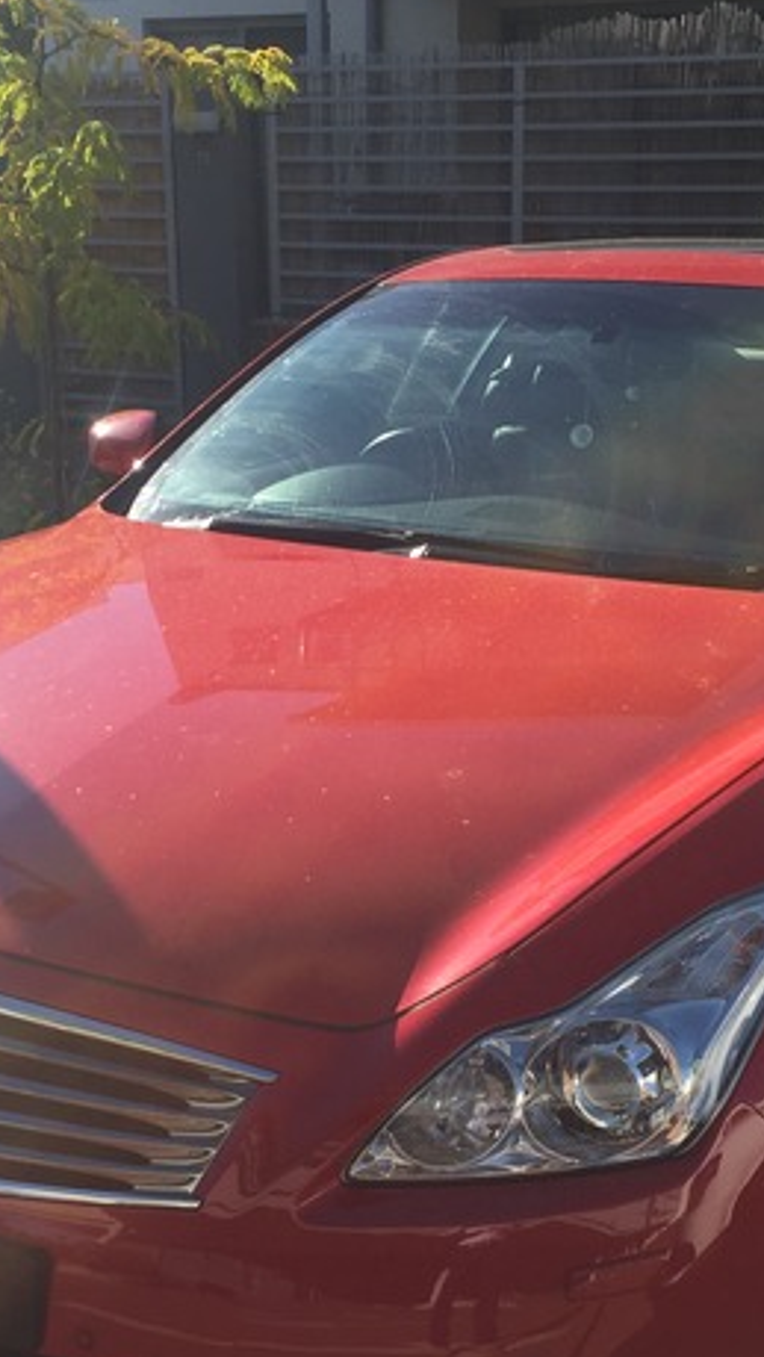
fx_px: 1979
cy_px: 847
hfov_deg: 21.8
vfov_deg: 37.6
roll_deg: +0.7
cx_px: 351
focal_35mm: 55
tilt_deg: -18.9
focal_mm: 4.15
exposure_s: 1/1099
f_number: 2.2
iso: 32
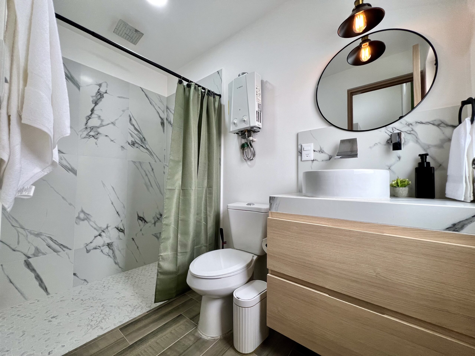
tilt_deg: +1.4
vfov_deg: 89.9
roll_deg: +0.0
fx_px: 178
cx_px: 238
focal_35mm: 13
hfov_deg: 106.2
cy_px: 178
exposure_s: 1/120
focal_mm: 1.57
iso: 80
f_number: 1.8
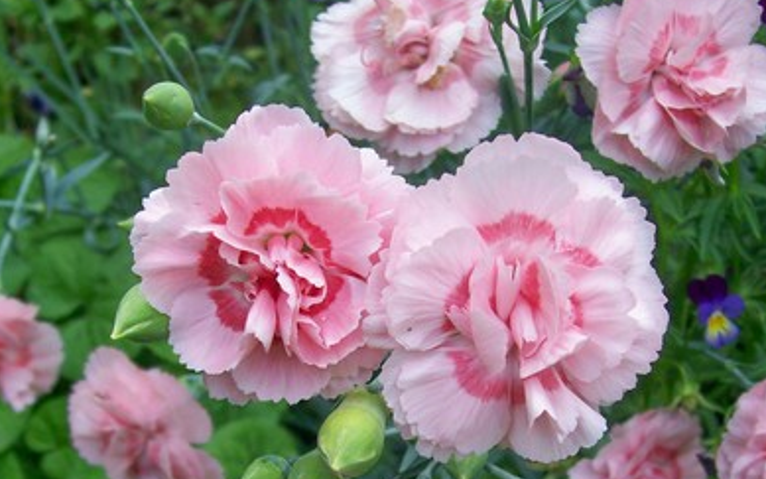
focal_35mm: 53
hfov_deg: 38.2
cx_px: 383
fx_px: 1106
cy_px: 408
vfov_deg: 23.9
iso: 80
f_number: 2.7
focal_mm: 6
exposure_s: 1/159
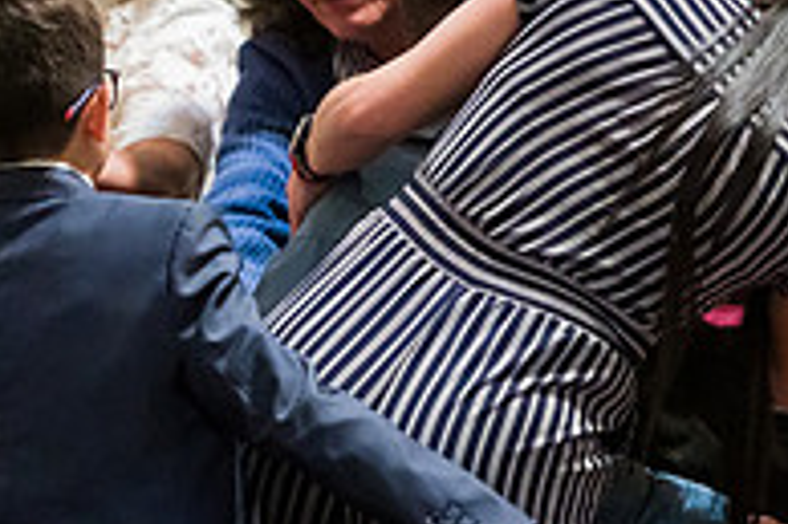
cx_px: -256
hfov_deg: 4.7
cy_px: 61
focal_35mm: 434
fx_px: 9492
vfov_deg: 3.2
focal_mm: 145
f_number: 3.2
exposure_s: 1/250
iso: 6400
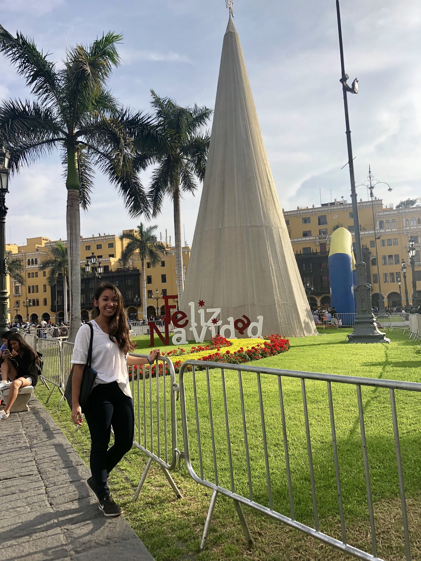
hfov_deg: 49.7
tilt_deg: +5.2
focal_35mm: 28
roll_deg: +2.7
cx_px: 210
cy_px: 280
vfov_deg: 63.4
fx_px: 454
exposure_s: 1/1473
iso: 20
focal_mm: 4
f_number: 1.8
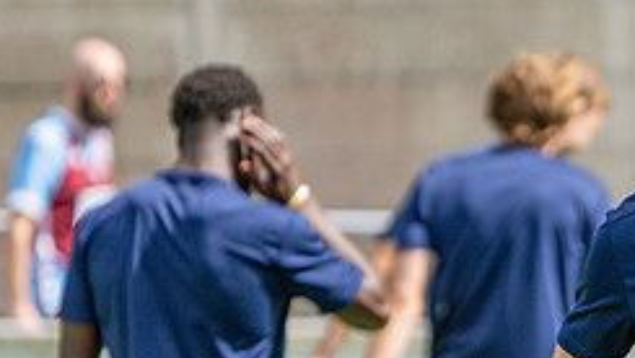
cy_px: 341
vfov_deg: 2.7
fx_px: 7563
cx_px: 900
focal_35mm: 449
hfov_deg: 4.8
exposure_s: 1/6400
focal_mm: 85
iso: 160
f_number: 1.6
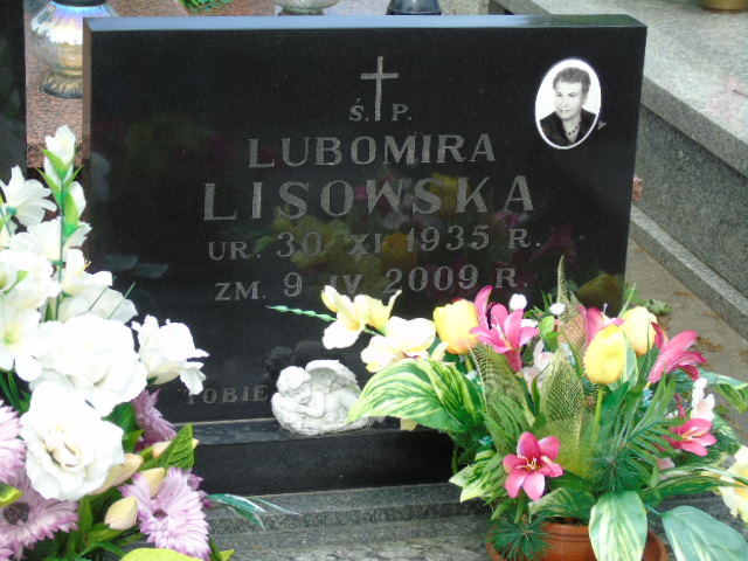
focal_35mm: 94
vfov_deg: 15.7
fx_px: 2031
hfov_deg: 20.9
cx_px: 374
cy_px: 280
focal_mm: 17
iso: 80
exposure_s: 1/200
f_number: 4.3
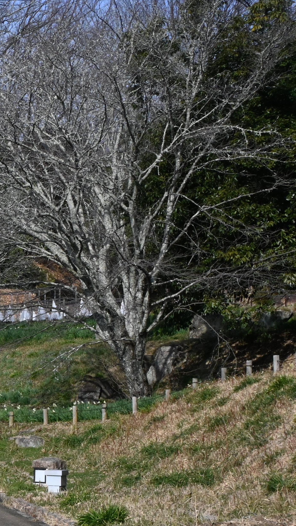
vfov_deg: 21.4
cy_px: 370
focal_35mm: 99
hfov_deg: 11.2
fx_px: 1381
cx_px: -264
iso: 1000
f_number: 14
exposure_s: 1/800
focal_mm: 28
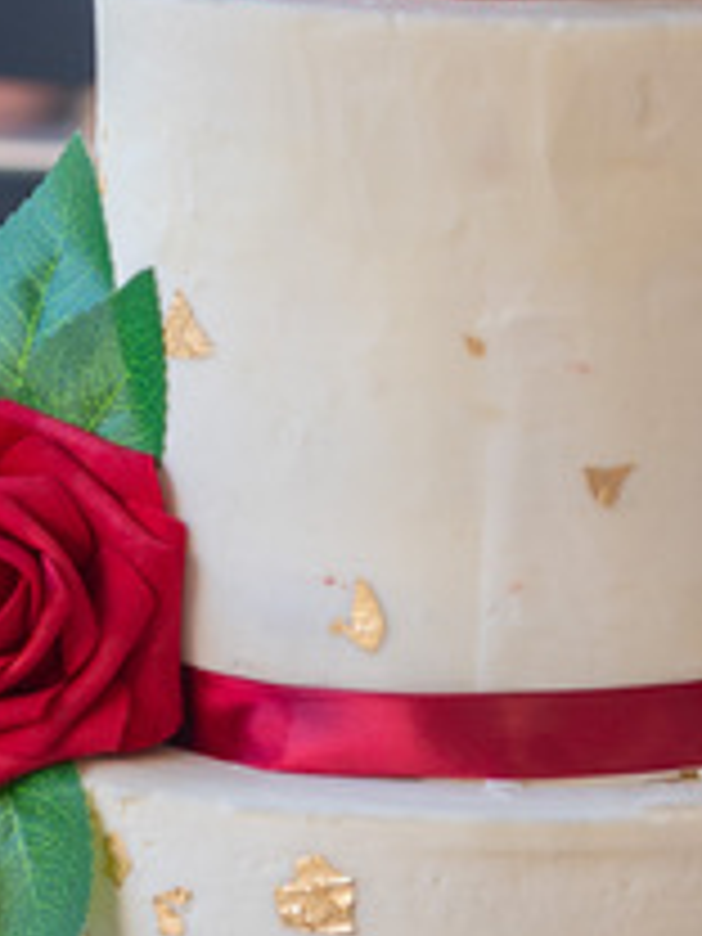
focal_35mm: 176
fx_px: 4759
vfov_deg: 11.1
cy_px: 1055
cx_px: 601
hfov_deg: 8.4
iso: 400
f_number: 2.8
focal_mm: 35
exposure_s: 1/160
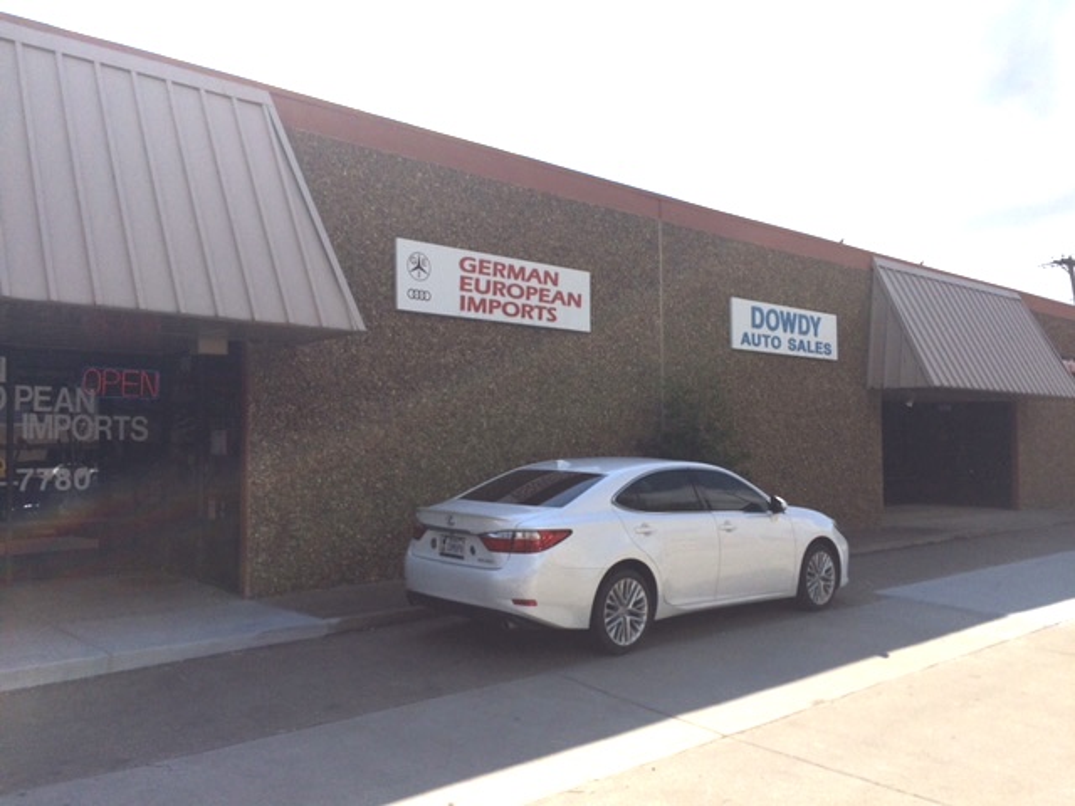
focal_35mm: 29
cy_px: 403
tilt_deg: +0.9
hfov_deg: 61.7
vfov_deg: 48.2
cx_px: 538
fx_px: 901
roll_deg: +0.3
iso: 32
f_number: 2.2
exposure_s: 1/4115
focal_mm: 4.15
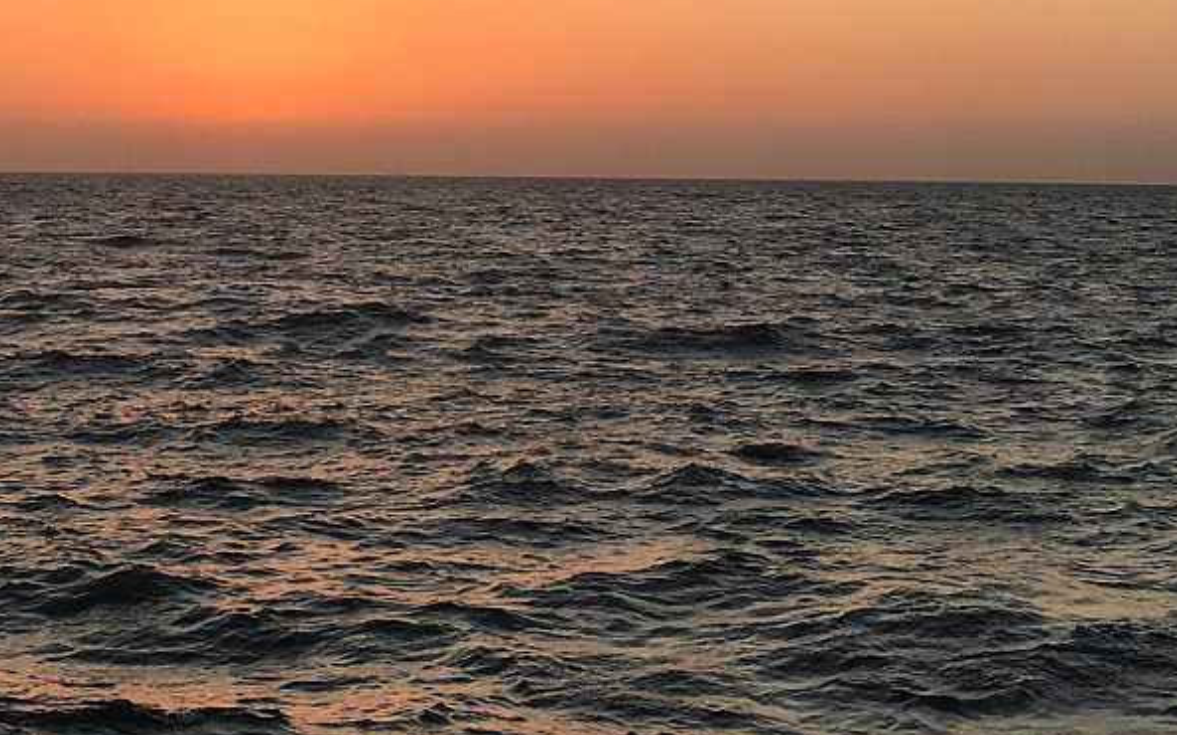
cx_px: 375
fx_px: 2661
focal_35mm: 83
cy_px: -16
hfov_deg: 24.8
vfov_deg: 15.4
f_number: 2.2
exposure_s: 1/218
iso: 25
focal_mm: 4.15
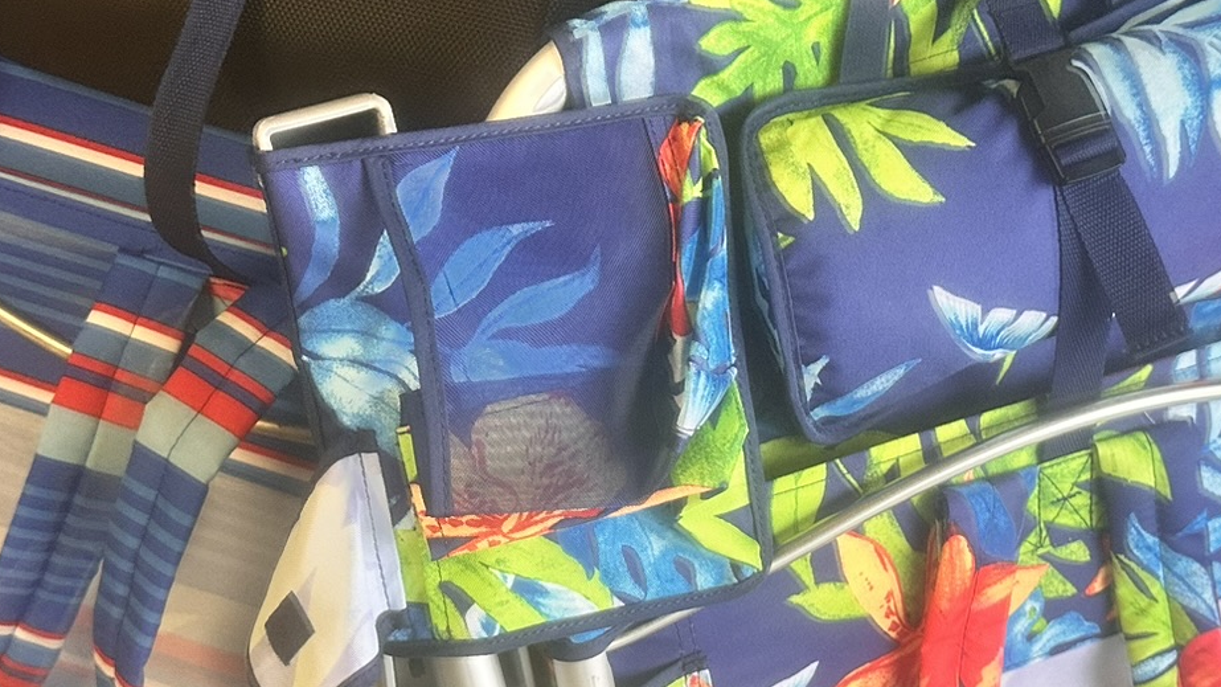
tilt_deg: -46.2
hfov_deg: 36.0
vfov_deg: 20.6
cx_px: 626
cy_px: 519
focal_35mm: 58
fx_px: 1878
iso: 200
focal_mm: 6.86
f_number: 1.78
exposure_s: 1/120
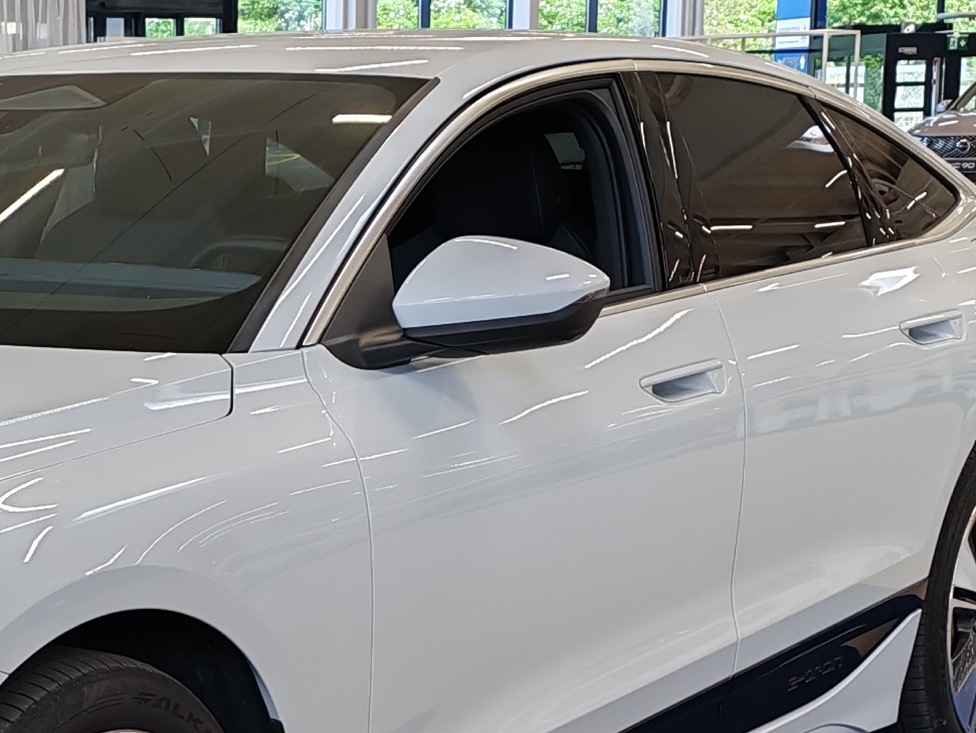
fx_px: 2848
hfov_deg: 18.9
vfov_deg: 14.5
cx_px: -15
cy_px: 662
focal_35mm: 101
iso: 158
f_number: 1.9
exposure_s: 1/100
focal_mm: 6.12
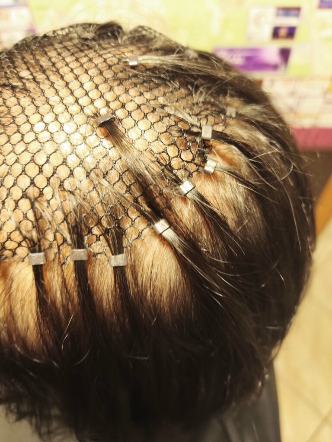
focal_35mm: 23
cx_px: 166
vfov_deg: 73.9
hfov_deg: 58.9
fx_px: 294
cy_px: 221
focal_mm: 5.35
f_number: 1.7
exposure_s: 1/33.3
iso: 640
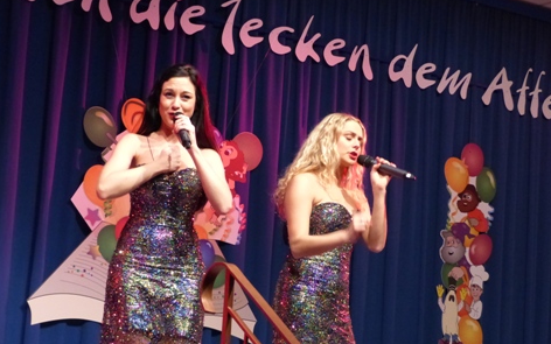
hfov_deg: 20.0
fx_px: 1562
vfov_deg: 12.6
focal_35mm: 104
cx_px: 284
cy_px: 222
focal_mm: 16
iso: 800
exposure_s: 1/60
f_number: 2.8
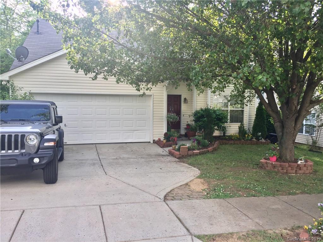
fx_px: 271
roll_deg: -1.9
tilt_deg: -5.9
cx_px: 162
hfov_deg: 61.7
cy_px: 121
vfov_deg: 48.2
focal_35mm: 29
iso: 32
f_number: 2.2
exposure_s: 1/230
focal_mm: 4.15
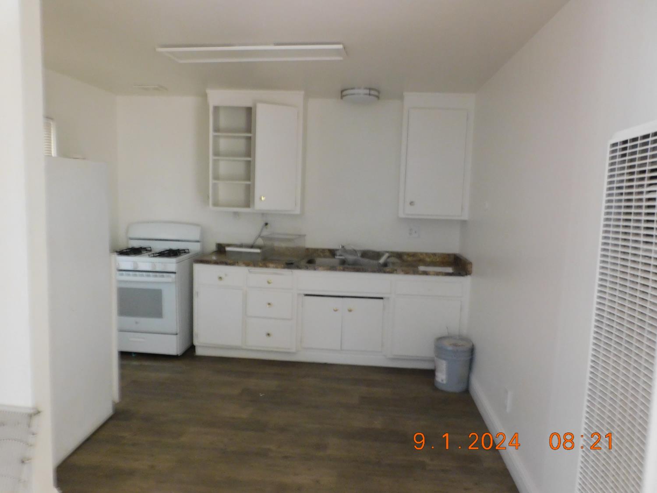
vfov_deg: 56.8
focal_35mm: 24
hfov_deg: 71.6
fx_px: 456
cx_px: 328
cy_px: 246
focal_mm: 4.3
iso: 400
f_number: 3.3
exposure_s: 1/20
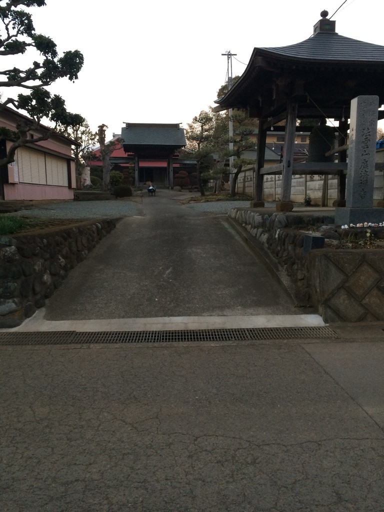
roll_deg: +2.5
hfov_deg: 48.2
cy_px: 256
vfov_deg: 61.7
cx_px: 192
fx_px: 429
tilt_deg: -9.6
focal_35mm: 29
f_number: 2.2
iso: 100
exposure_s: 1/30
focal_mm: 4.15
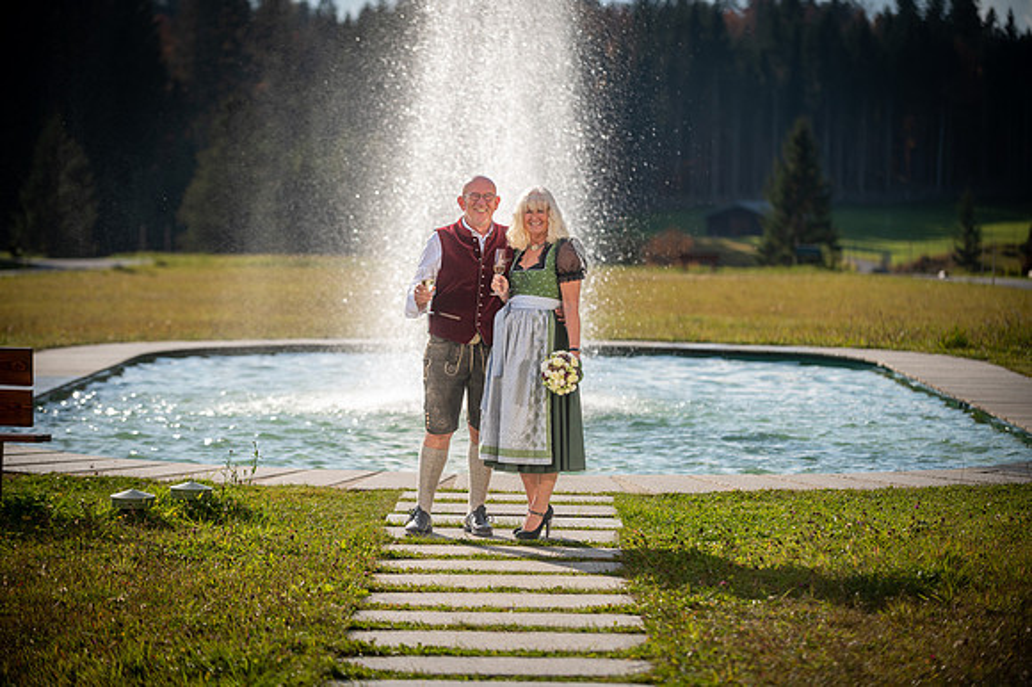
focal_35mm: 120
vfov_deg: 11.4
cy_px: 344
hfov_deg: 17.1
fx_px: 3438
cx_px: 516
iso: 100
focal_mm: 120
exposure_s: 1/2000
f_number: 2.8
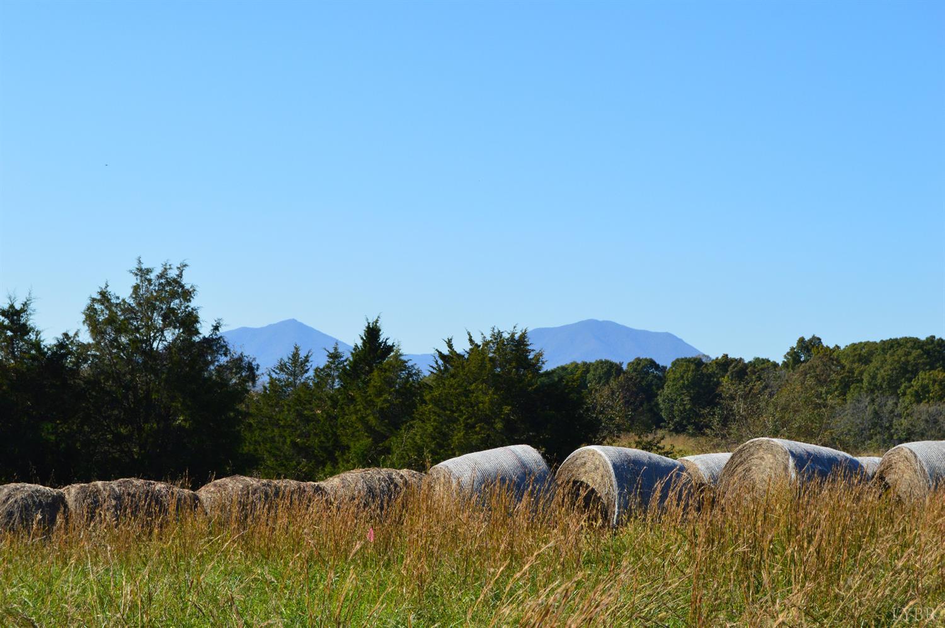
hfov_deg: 24.6
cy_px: 314
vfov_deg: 16.5
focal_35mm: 82
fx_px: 2163
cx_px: 472
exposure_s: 1/500
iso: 400
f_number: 11
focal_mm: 55
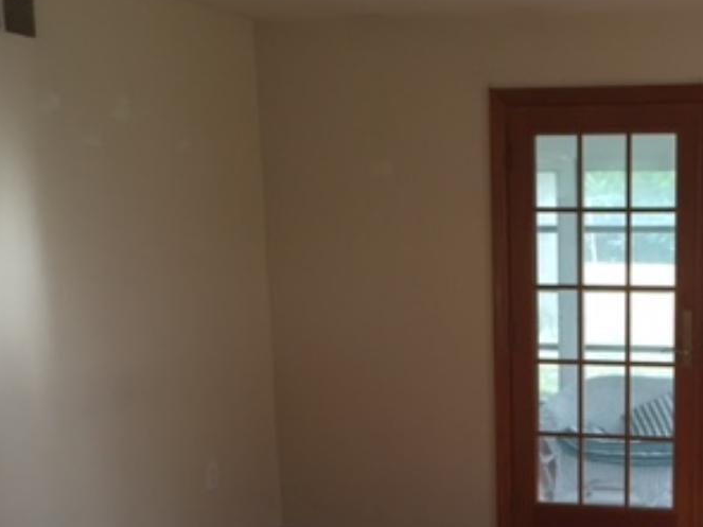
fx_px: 1279
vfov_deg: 22.3
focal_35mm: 63
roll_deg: -0.4
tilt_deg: -12.7
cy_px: 543
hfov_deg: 29.4
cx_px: 642
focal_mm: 4.15
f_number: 2.2
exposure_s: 1/30
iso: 64
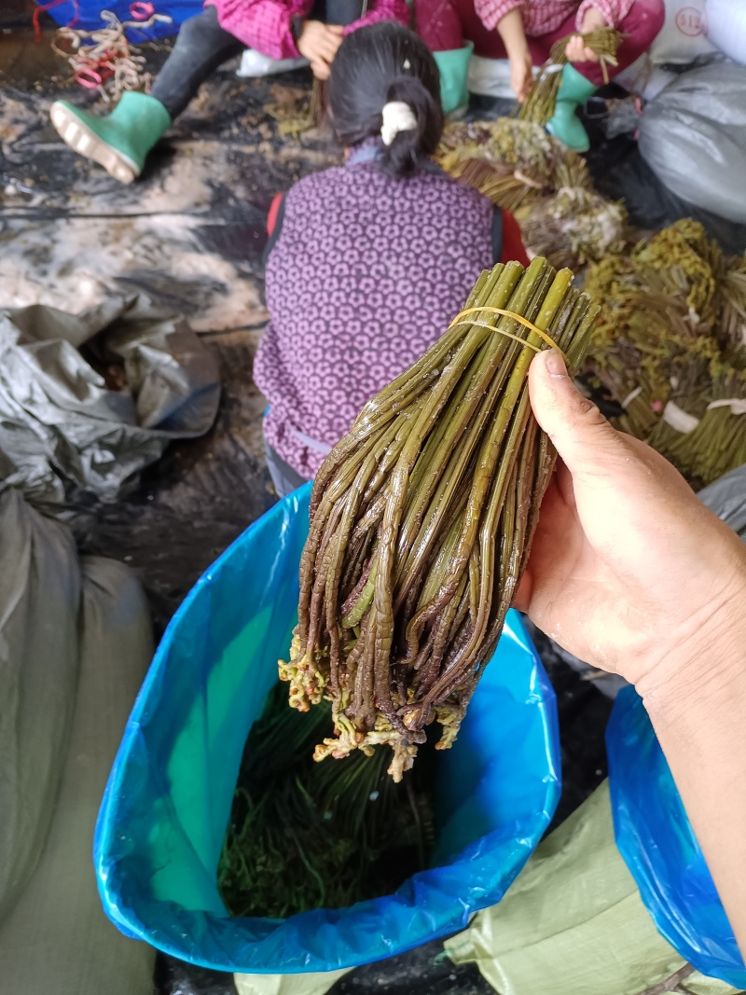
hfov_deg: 53.1
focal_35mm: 26
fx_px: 747
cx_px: 373
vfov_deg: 67.3
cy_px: 498
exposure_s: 1/100
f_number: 1.8
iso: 1085
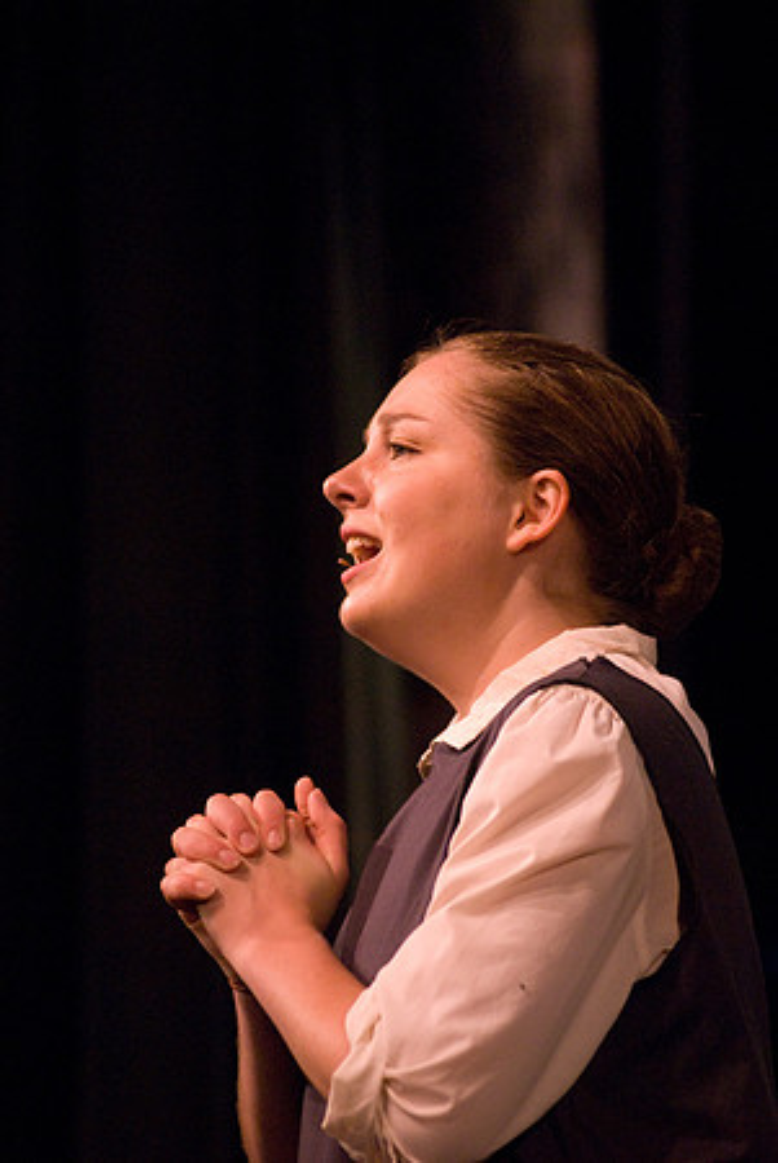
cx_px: 389
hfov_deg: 4.6
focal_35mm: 300
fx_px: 9702
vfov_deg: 6.9
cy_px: 582
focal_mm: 200
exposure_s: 1/320
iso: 1600
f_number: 2.8
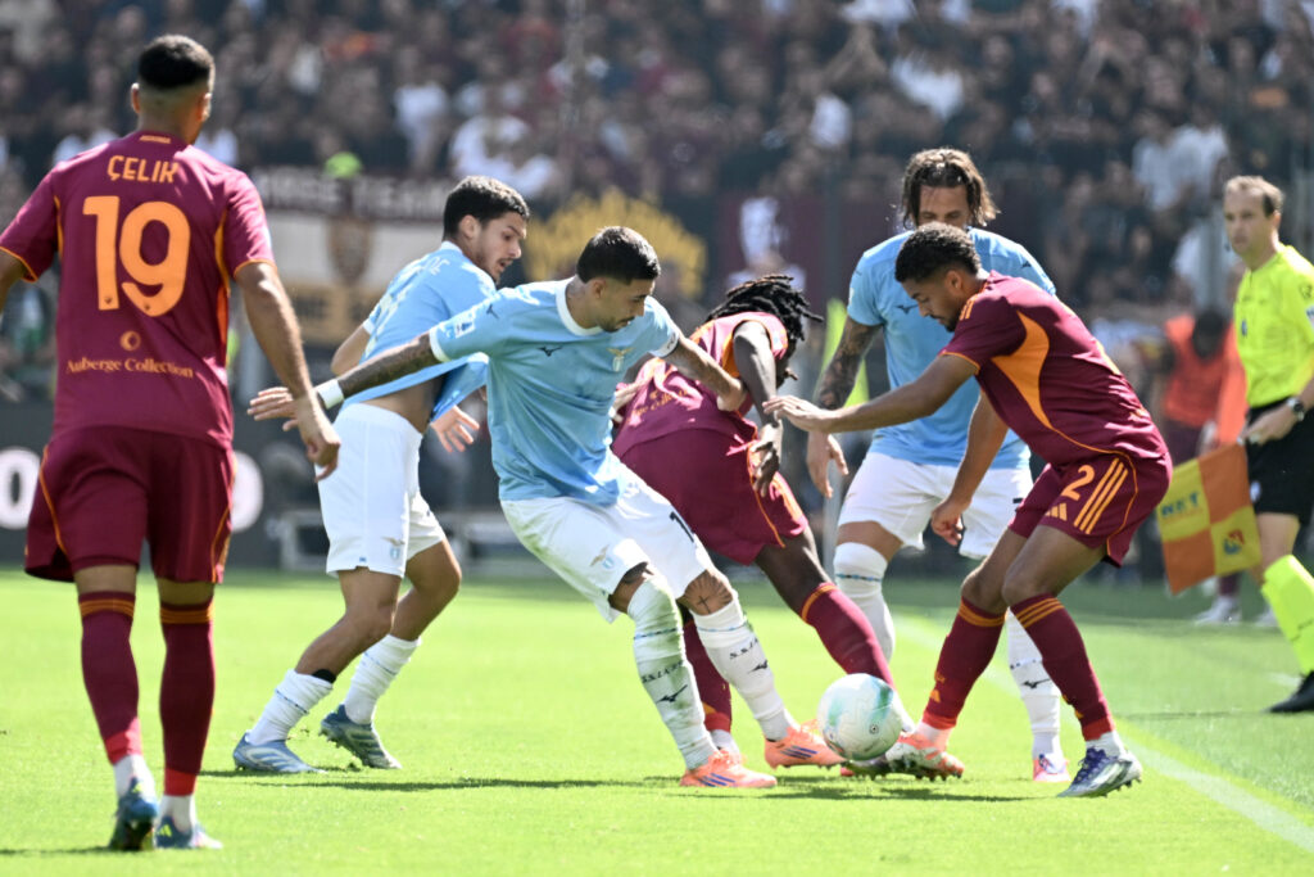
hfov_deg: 3.8
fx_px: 19711
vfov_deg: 2.5
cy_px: 438
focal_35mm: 540
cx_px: 657
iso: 640
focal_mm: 360
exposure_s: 1/1600
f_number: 4
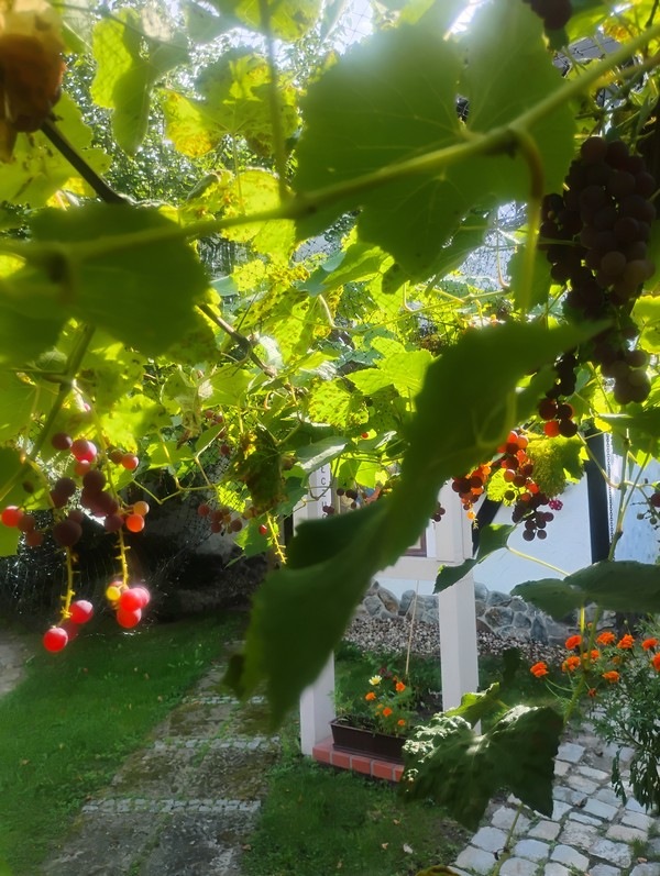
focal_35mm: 28
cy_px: 438
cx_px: 330
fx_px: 710
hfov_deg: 49.9
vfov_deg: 63.4
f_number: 1.8
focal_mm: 4.26
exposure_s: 1/100
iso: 100
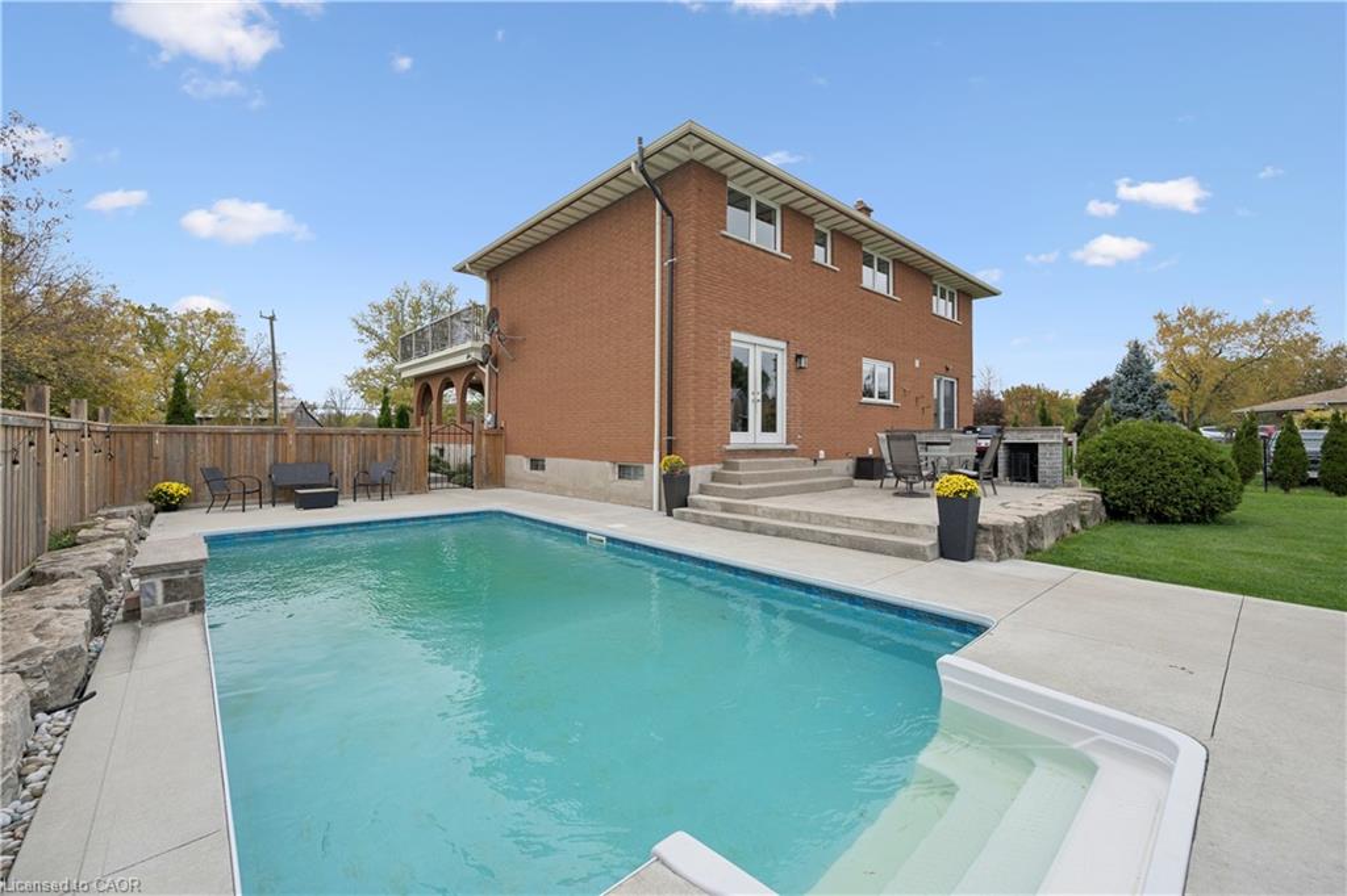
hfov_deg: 104.3
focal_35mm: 14
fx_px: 524
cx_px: 674
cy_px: 448
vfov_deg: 81.2
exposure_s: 1/1250
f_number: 6.3
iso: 800
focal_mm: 14
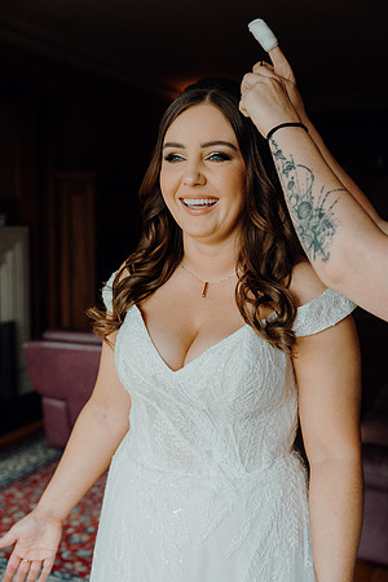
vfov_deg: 48.5
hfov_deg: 33.4
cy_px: 291
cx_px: 194
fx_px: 647
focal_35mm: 40
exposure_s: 1/200
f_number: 3.5
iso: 640
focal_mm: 40
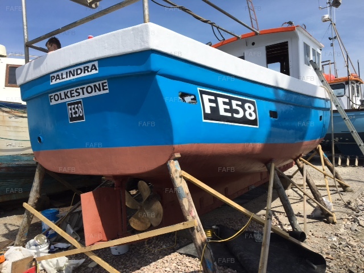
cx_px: 182
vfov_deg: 48.2
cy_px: 136
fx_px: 305
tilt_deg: -0.1
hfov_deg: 61.7
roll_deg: +2.8
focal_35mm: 29
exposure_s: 1/1923
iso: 25
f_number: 2.2
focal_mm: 4.15
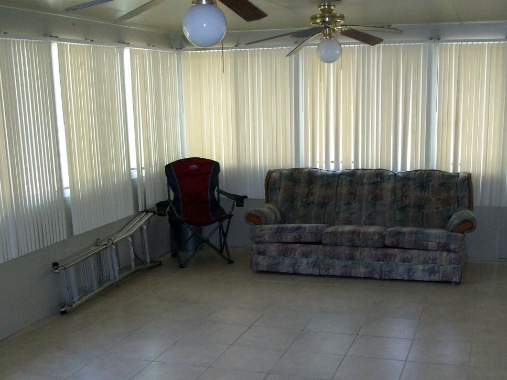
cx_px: 288
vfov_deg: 32.0
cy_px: 244
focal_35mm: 45
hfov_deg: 42.0
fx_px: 659
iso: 160
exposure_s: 1/60
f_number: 2.8
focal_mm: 5.7
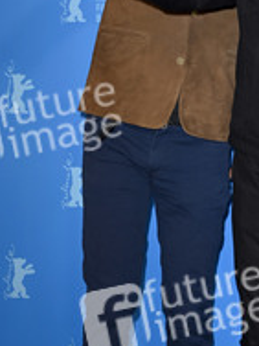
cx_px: 228
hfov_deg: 11.6
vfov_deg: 15.3
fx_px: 1267
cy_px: 35
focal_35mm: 127
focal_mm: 62
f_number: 5
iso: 800
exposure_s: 1/200
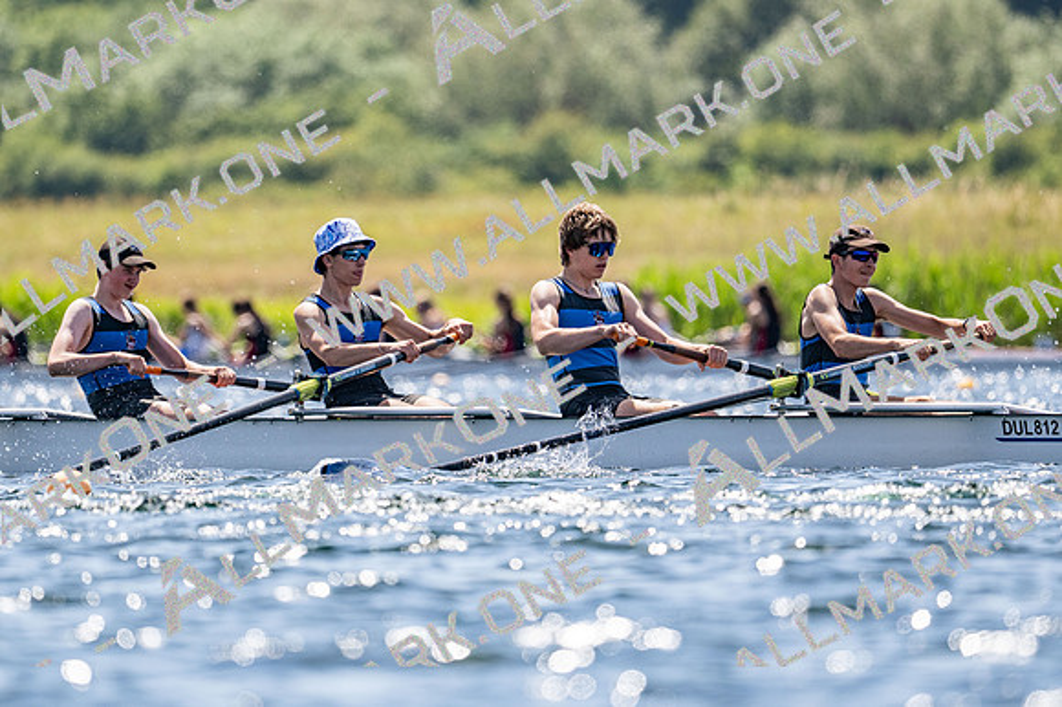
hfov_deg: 3.4
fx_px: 17689
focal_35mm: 600
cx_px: 531
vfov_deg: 2.3
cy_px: 354
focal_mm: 400
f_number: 4.5
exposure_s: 1/2500
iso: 220
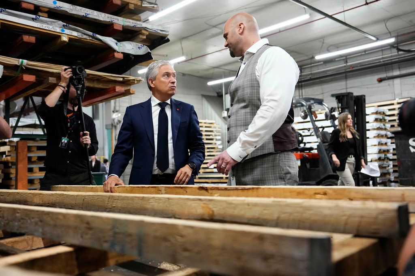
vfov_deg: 38.9
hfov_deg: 55.8
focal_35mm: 34
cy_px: 138
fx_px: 392
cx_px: 208
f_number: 2.8
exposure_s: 1/400
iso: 4000
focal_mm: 34
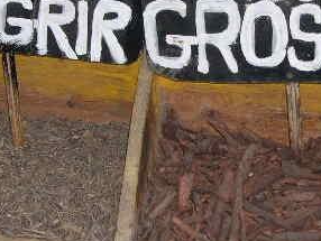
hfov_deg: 22.9
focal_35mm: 85
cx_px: 210
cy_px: 67
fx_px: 789
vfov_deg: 17.3
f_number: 2.8
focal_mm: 8
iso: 100
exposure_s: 1/60
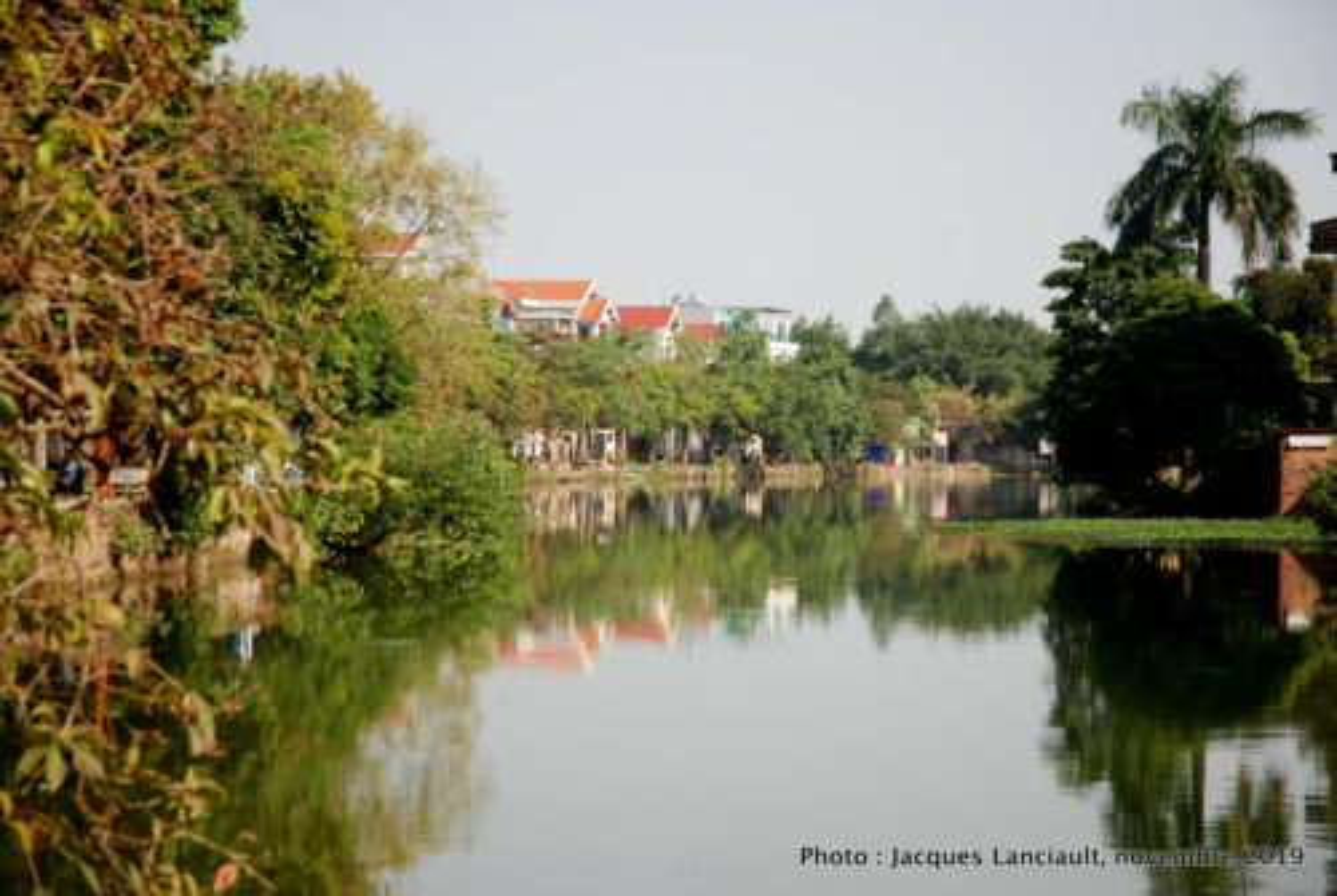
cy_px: 448
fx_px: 3905
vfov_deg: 13.1
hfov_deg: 19.4
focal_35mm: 105
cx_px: 668
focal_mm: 70
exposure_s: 1/250
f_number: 4.5
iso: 100
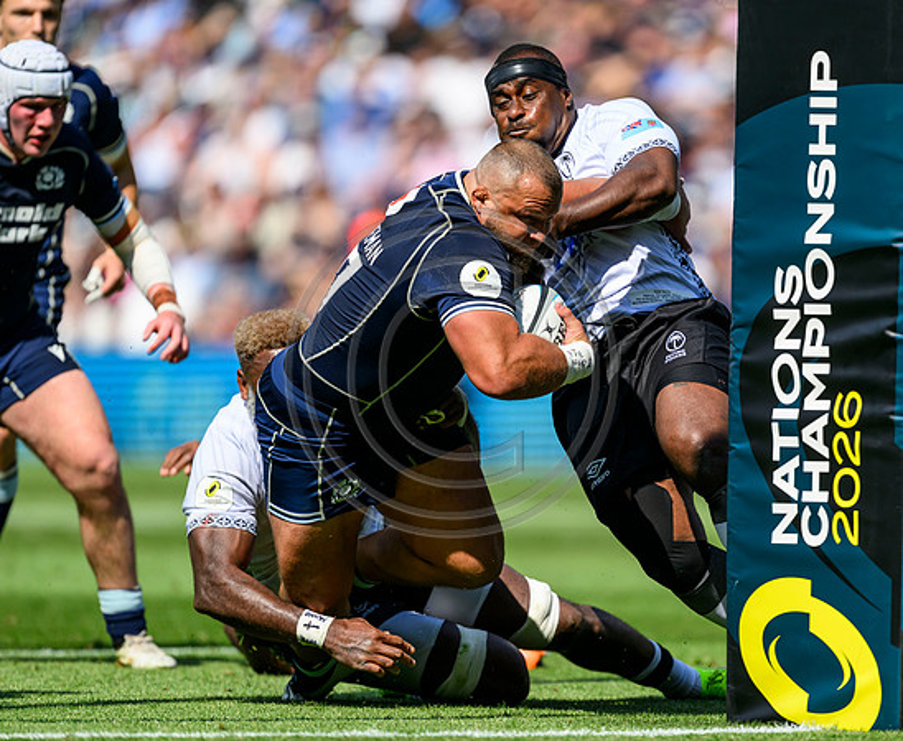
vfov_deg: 3.2
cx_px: 575
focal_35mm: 499
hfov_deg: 3.8
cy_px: 392
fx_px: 13479
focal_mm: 400
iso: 250
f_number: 2.8
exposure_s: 1/4000
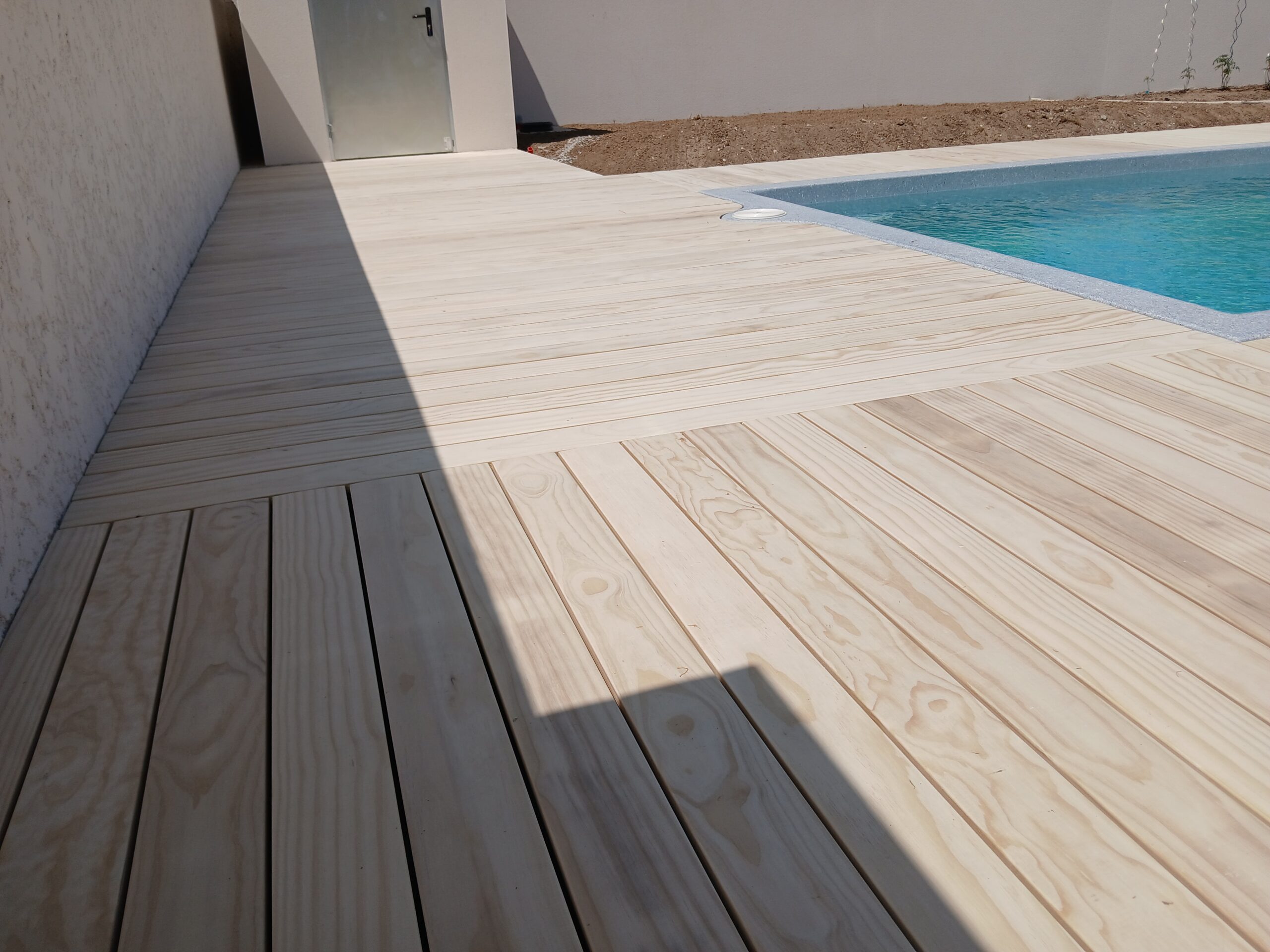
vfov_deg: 53.1
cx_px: 635
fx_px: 954
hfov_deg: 67.3
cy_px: 476
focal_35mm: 26
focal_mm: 3.98
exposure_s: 1/1481
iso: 20
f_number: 1.8
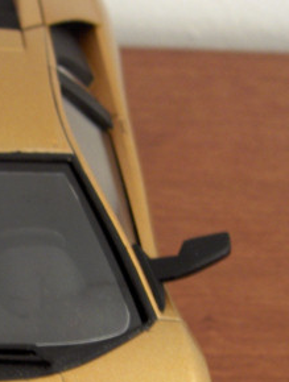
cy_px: 304
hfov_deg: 13.5
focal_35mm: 107
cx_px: -54
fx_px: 1186
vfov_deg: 18.2
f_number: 2.8
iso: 100
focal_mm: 8
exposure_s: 1/1.52
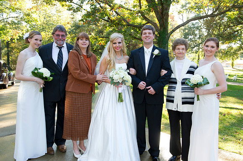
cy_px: 80
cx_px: 122
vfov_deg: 41.1
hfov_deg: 58.7
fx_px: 216
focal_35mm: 32
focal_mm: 32
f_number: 5.6
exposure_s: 1/200
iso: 500
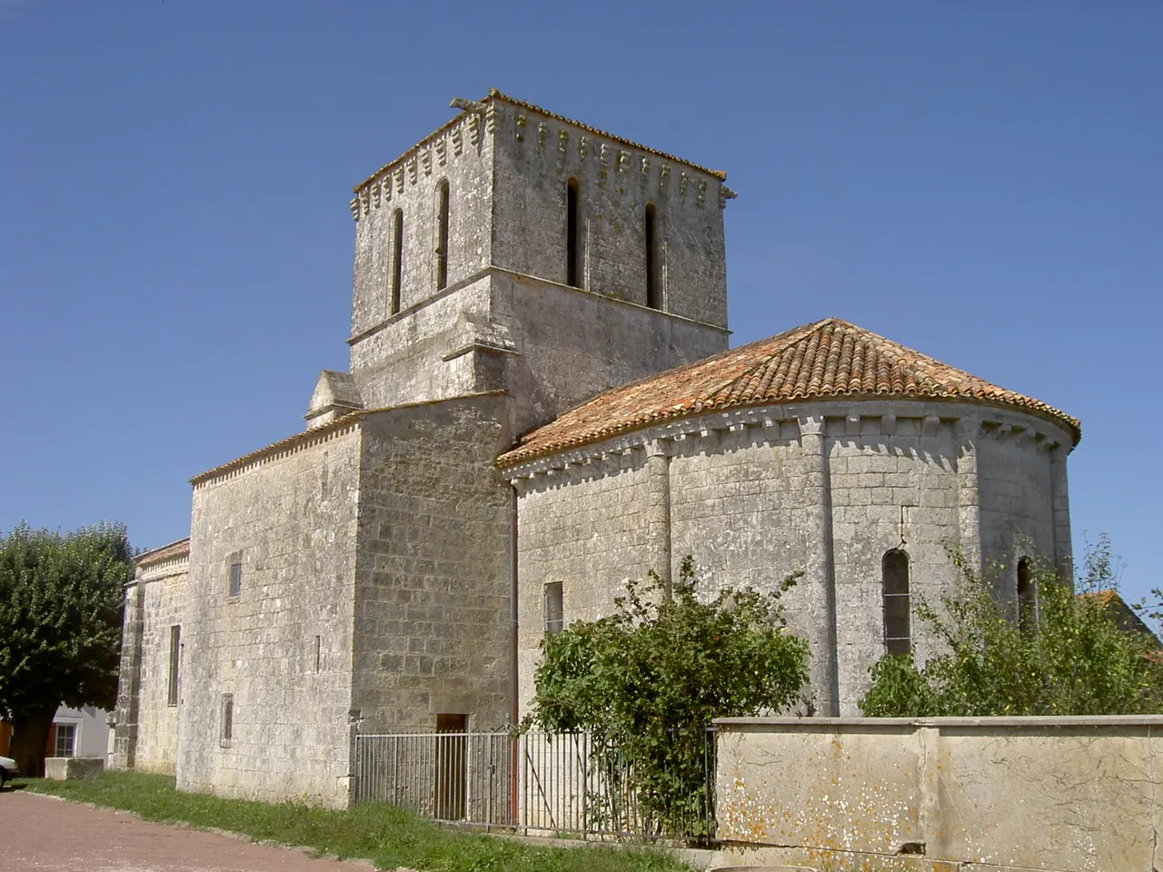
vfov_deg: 36.8
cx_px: 582
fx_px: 1310
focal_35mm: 39
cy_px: 436
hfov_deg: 47.9
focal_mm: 8
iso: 100
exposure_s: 1/1429
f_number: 4.7
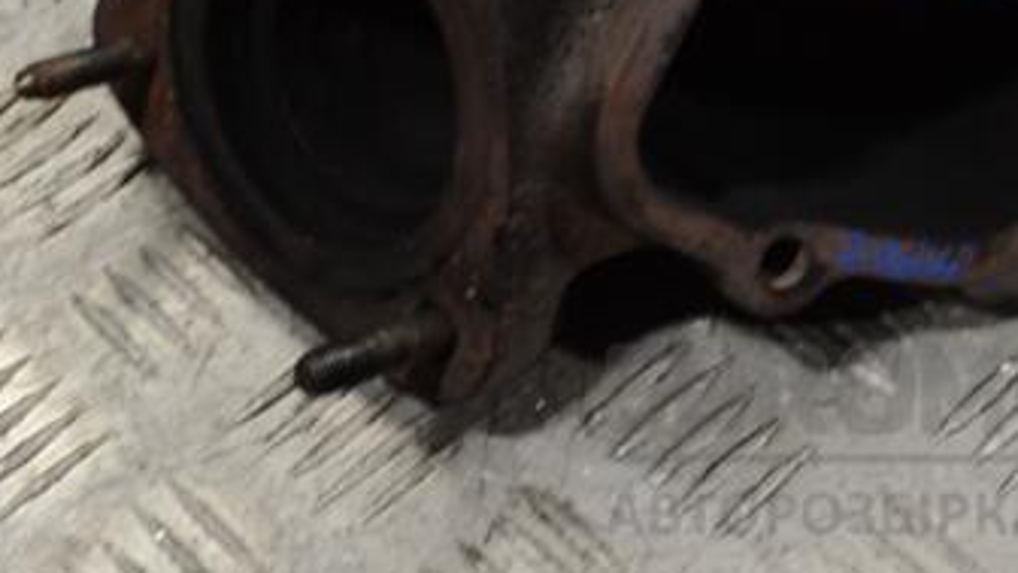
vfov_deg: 11.8
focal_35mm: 101
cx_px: 548
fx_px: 2726
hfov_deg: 21.1
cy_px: -15
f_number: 5
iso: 110
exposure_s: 1/30
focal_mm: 36
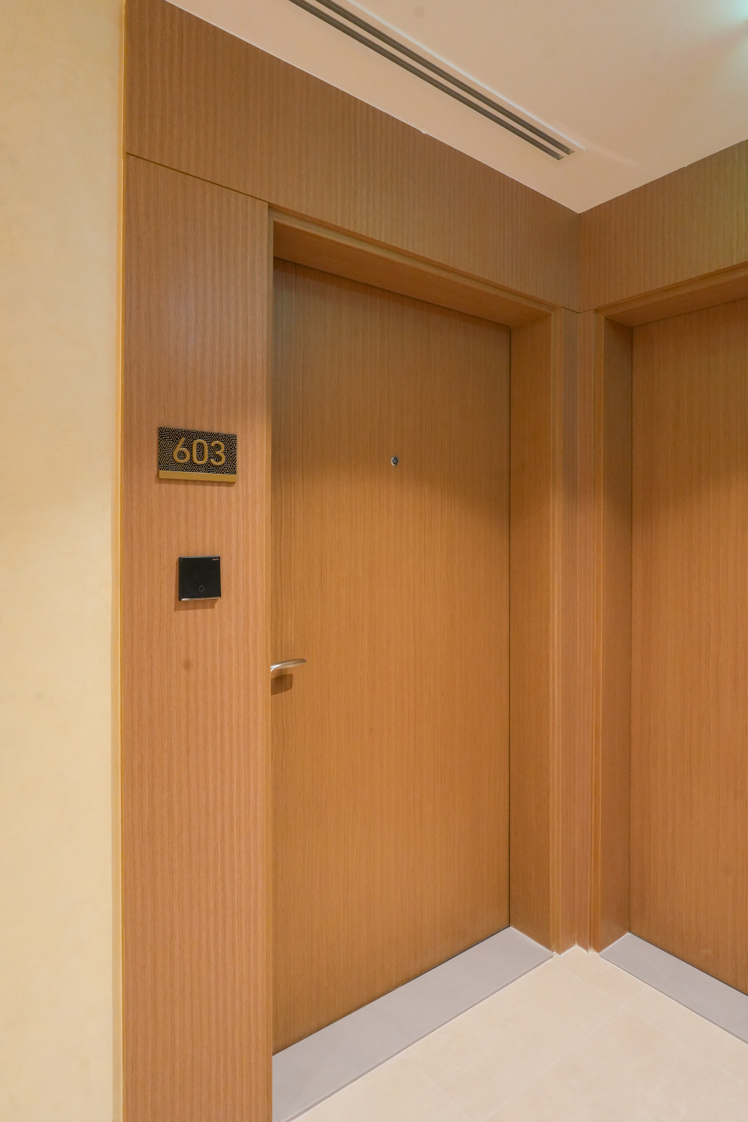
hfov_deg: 61.9
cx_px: 374
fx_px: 623
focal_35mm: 20
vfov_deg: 84.0
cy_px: 561
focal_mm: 20
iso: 3200
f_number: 9.5
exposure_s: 1/30
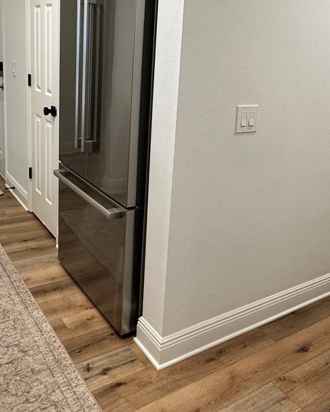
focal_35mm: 36
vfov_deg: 49.7
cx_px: 213
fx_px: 439
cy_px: 149
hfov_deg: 40.8
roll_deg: -5.5
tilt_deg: -12.6
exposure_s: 1/120
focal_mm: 2.22
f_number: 2.2
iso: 160
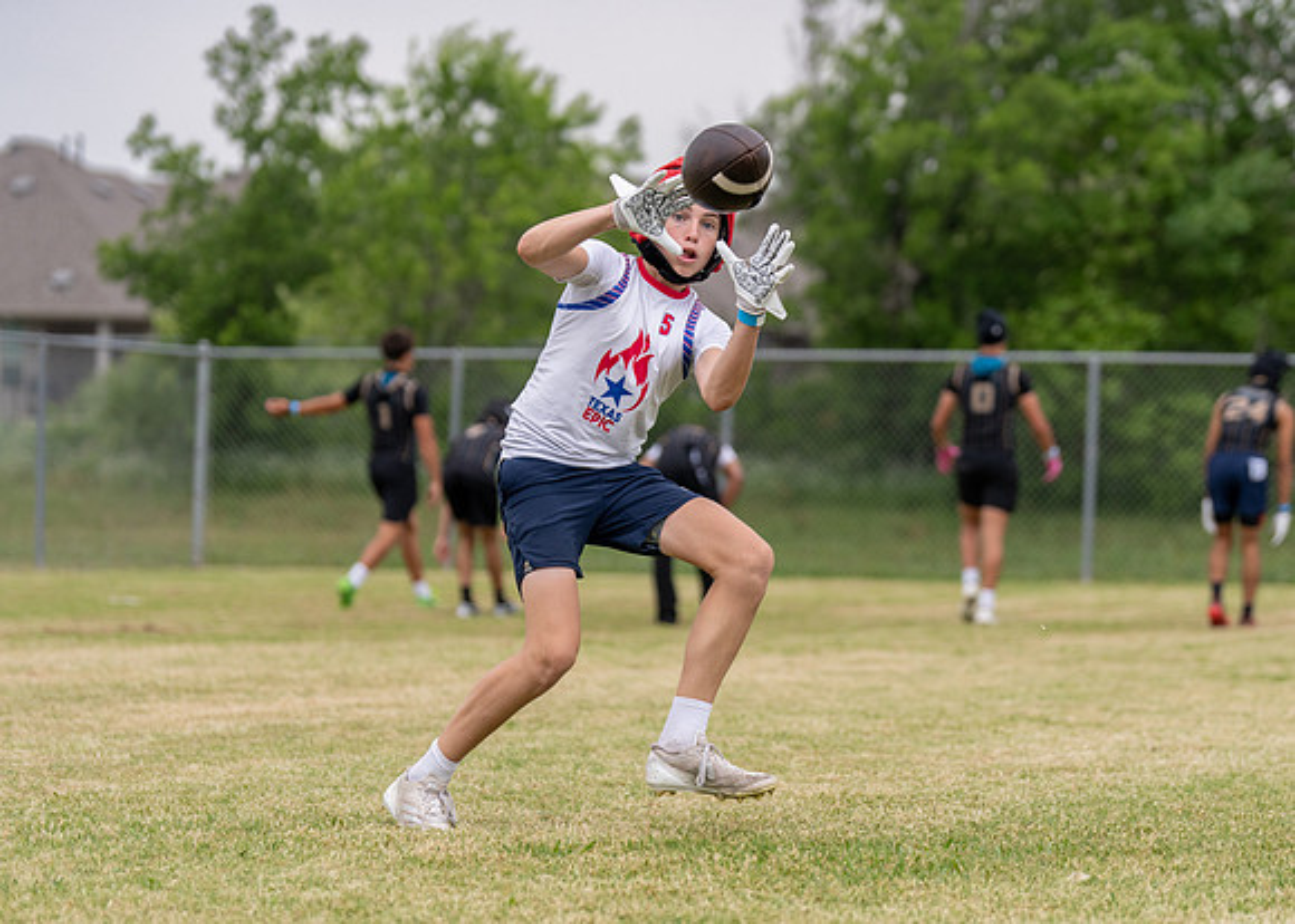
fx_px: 5082
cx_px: 762
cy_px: 356
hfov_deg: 14.5
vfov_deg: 10.4
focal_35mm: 138
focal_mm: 105
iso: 200
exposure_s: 1/2500
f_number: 2.8
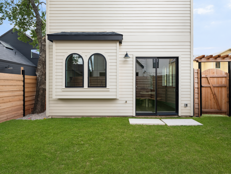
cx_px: 116
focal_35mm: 16
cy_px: 87
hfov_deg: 94.5
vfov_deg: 78.1
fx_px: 107
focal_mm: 20
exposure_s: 1/40
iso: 500
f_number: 11
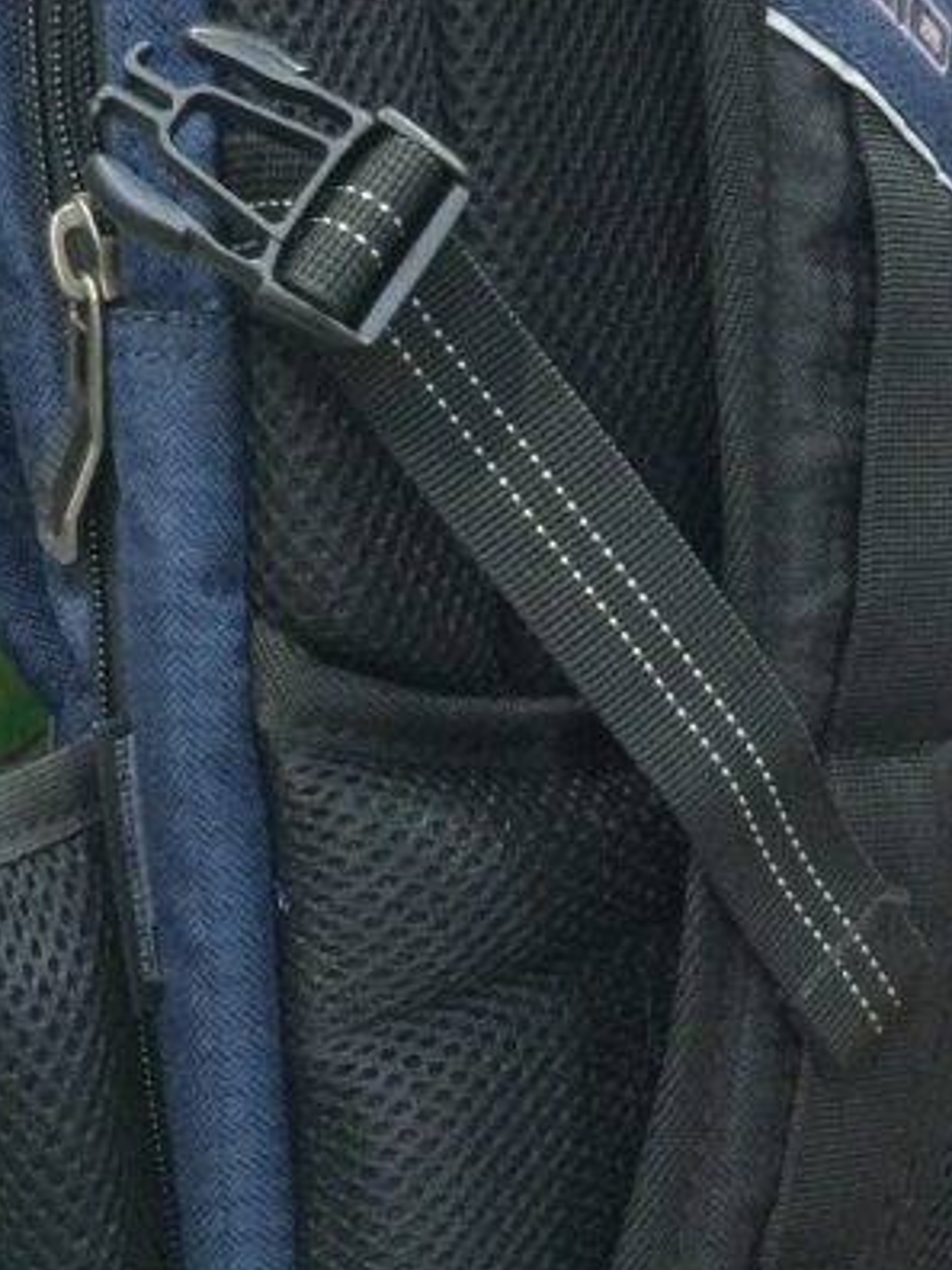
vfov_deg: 25.7
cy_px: 356
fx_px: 2750
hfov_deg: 18.8
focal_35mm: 75
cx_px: 1061
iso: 160
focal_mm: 4.15
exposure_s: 1/30
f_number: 2.2
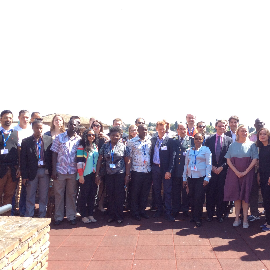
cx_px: 178
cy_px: 138
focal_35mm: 40
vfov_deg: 41.9
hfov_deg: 41.4
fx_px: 353
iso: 32
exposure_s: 1/316
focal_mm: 3.3
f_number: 2.4
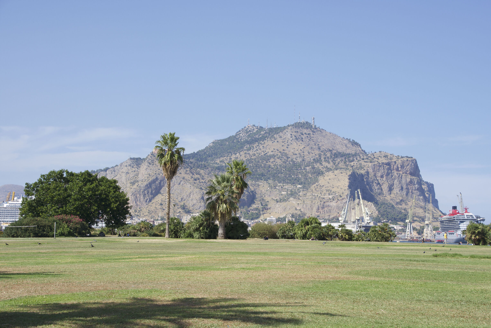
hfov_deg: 26.0
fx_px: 1064
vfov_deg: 17.5
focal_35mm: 78
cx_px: 246
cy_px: 164
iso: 100
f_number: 8
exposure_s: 1/250
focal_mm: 52
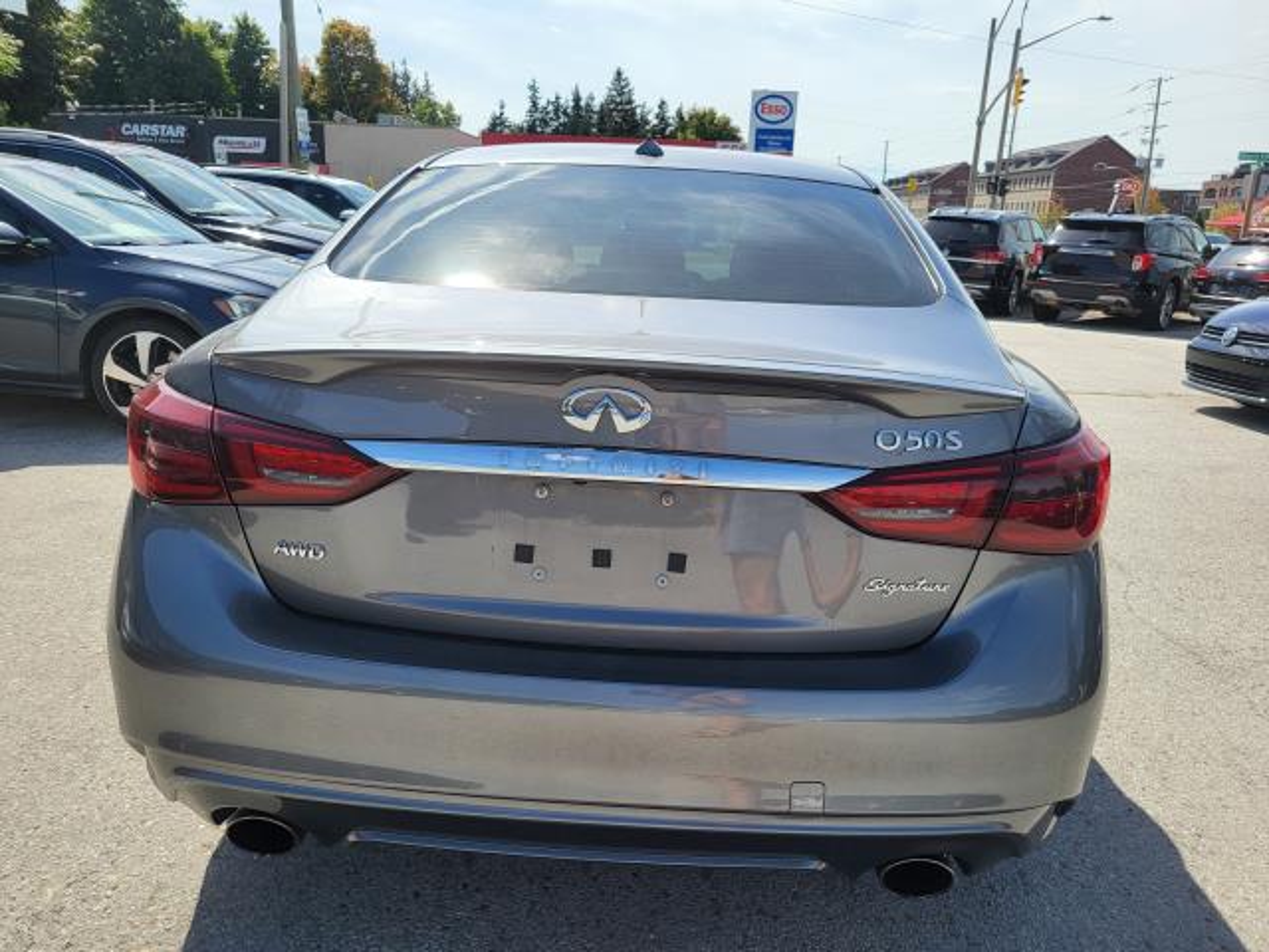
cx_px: 634
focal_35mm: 26
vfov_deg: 53.1
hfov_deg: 67.3
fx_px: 953
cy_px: 476
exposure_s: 1/2271
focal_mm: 5.4
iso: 40
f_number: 1.8
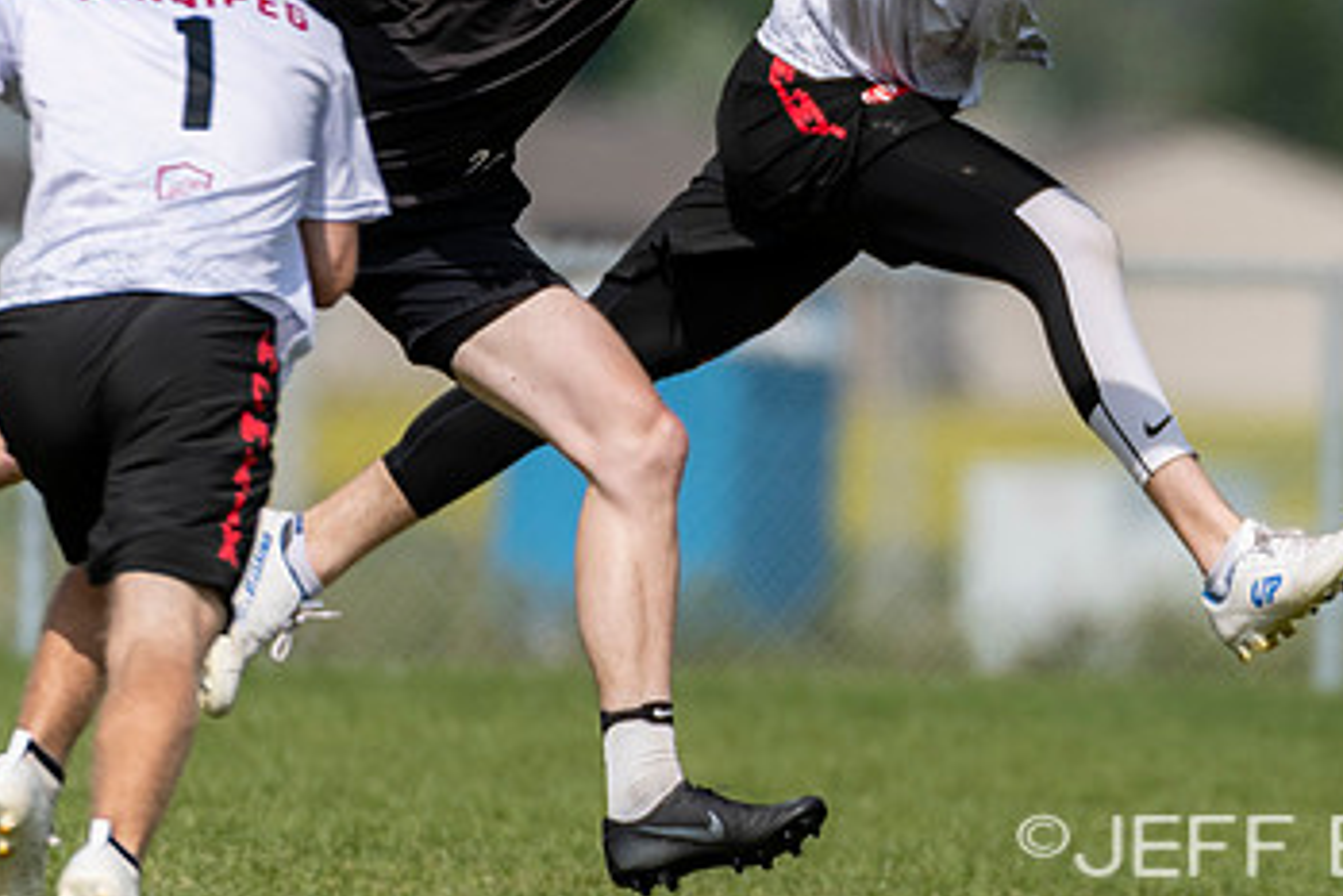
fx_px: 54896
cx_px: 1270
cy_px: 133
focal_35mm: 1471
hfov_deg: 1.4
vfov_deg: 0.9
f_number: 4
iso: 100
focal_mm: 400
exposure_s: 1/1250
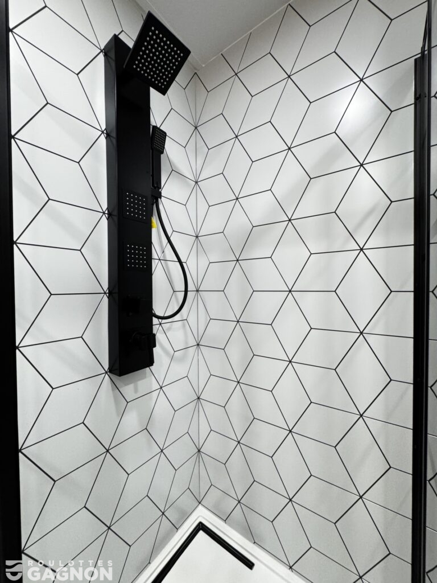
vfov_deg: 102.1
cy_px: 292
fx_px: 236
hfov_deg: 85.7
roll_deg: +1.0
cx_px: 218
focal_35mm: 14
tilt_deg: +0.1
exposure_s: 1/60
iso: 500
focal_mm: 2.22
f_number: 2.2
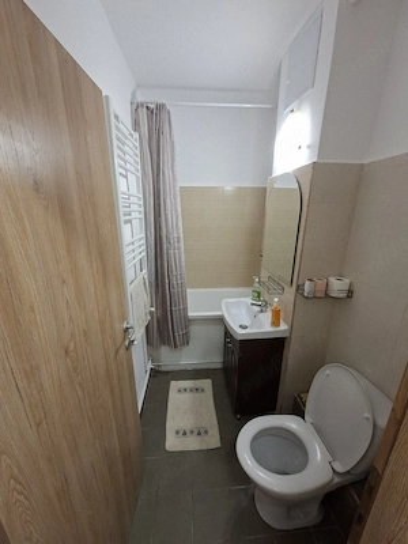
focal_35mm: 13
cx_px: 204
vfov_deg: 106.2
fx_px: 204
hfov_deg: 89.9
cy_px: 272
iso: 160
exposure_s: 1/40
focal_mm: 1.74
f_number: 2.2
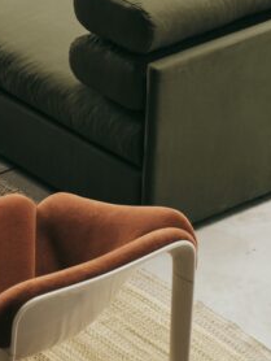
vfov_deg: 7.4
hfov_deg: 5.7
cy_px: -467
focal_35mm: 253
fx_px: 2637
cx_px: -336
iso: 640
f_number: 11
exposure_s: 1/2.5
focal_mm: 55.5
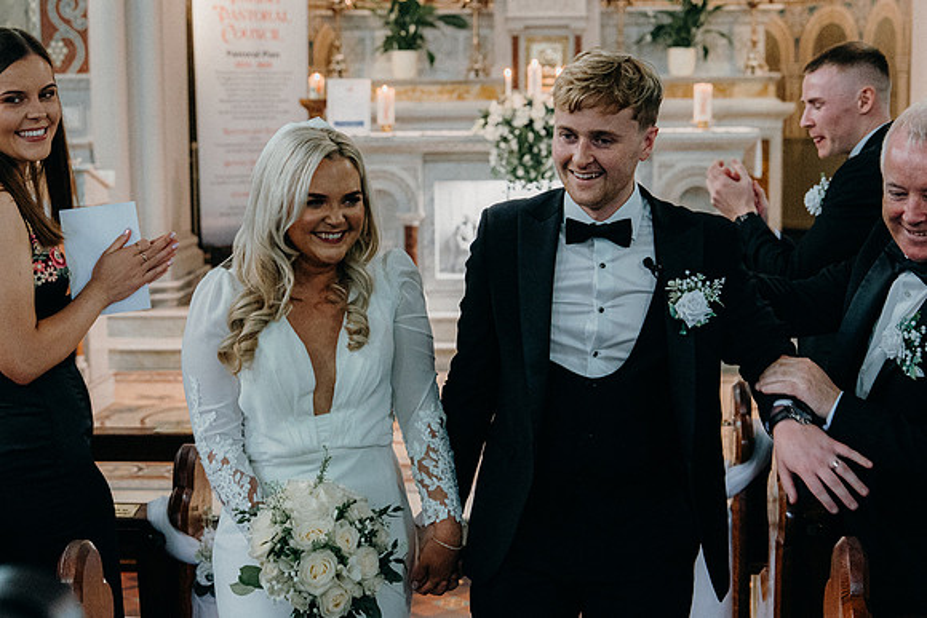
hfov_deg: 31.4
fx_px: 1648
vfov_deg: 21.3
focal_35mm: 64
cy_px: 309
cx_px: 464
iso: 4000
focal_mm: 43
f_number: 3.5
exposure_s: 1/160
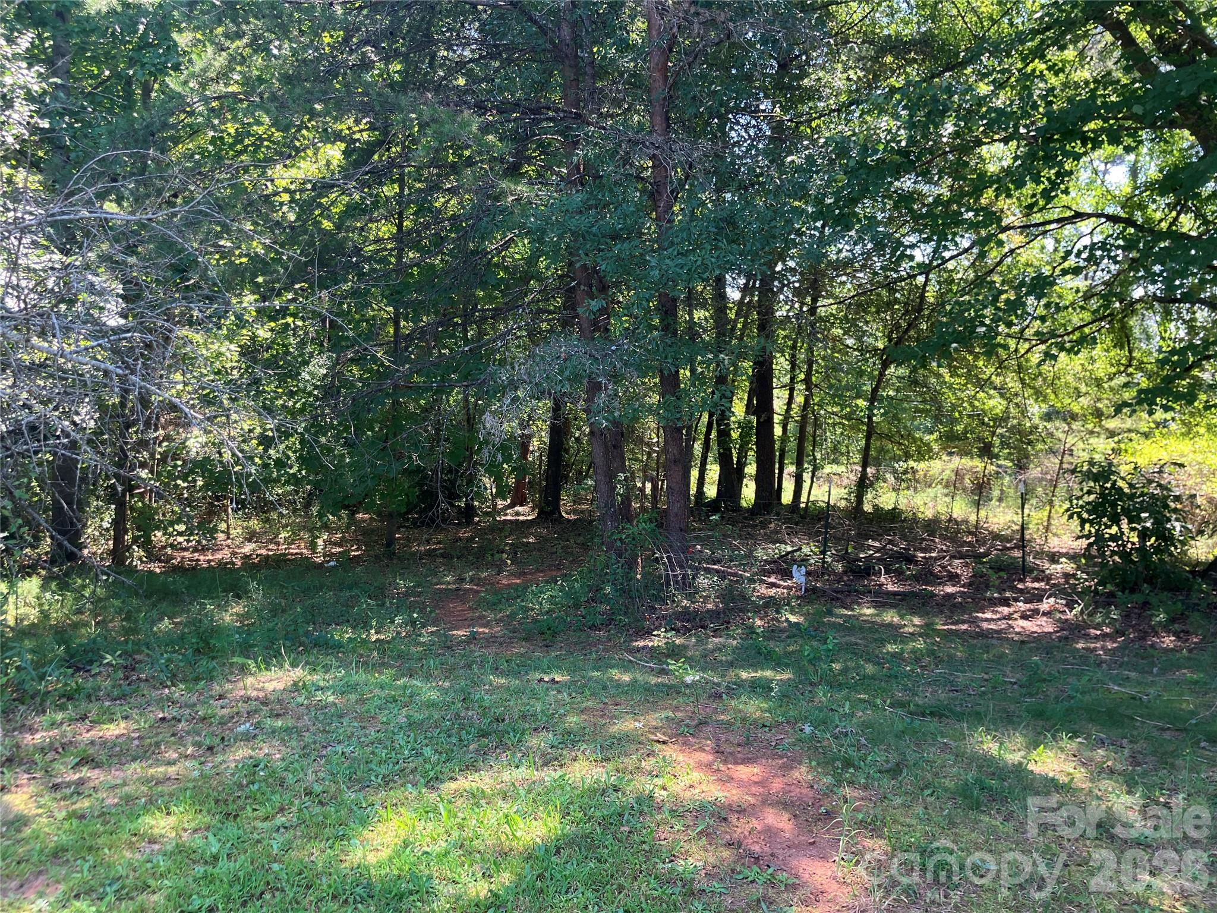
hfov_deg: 63.4
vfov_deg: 49.7
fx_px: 984
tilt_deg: -2.6
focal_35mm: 28
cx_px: 608
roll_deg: -2.0
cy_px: 456
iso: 40
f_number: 1.8
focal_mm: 3.99
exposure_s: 1/121
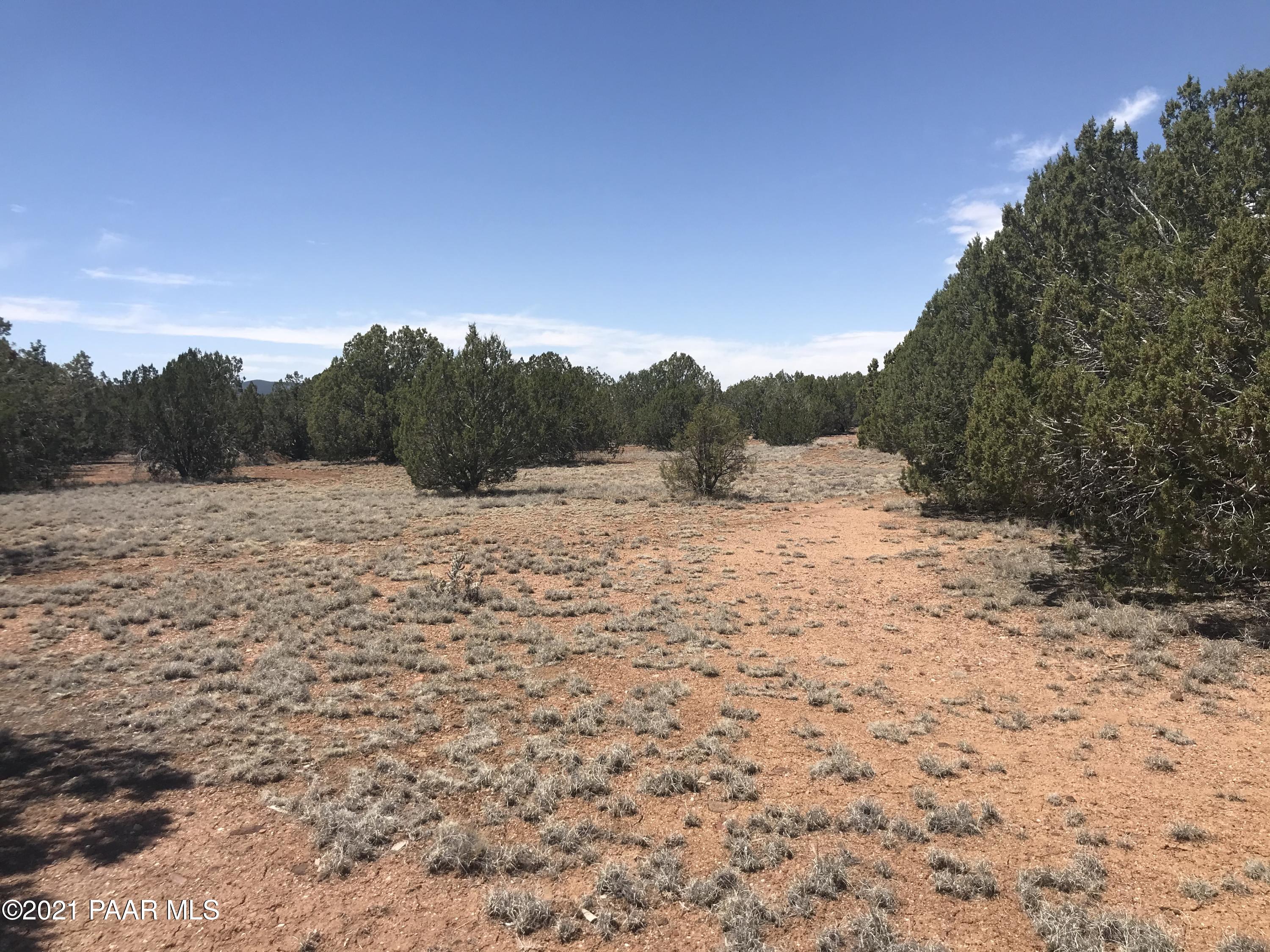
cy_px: 476
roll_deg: -0.5
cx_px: 635
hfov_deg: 63.4
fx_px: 1027
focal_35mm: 28
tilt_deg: -2.6
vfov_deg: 49.7
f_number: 1.8
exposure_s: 1/2994
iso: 20
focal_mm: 3.99
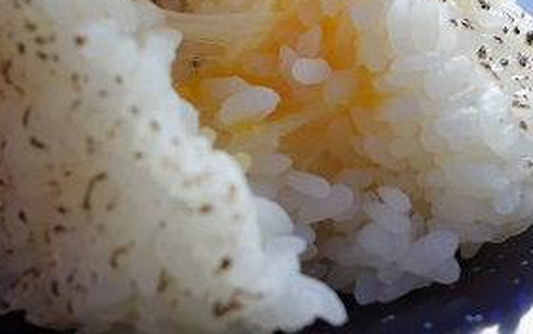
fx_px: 727
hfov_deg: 40.3
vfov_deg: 25.2
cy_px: 41
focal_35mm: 50
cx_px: 272
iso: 125
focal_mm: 10.4
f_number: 2.8
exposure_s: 1/100
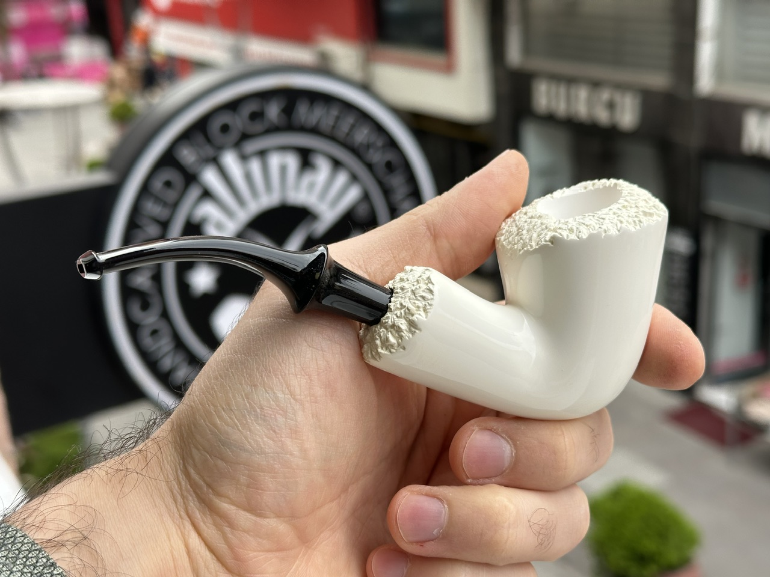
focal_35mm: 48
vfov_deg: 30.3
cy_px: 288
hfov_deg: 39.7
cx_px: 385
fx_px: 1068
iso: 64
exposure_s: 1/1095
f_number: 1.78
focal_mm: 6.86
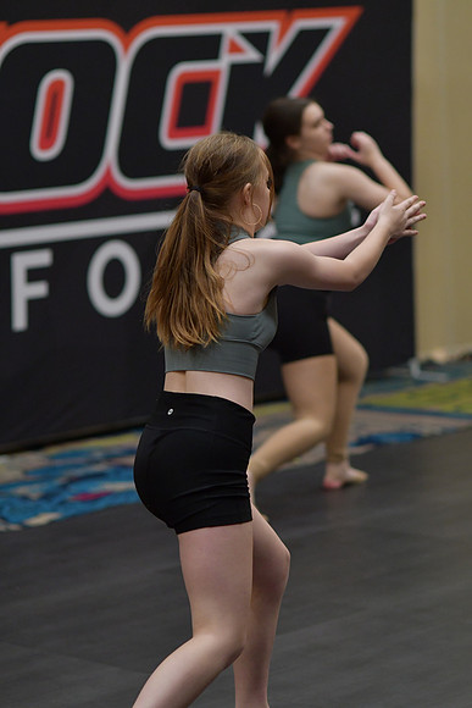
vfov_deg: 16.1
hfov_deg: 10.8
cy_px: 354
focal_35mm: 127
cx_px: 236
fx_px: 2496
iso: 1250
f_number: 2
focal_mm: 85
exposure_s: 1/800
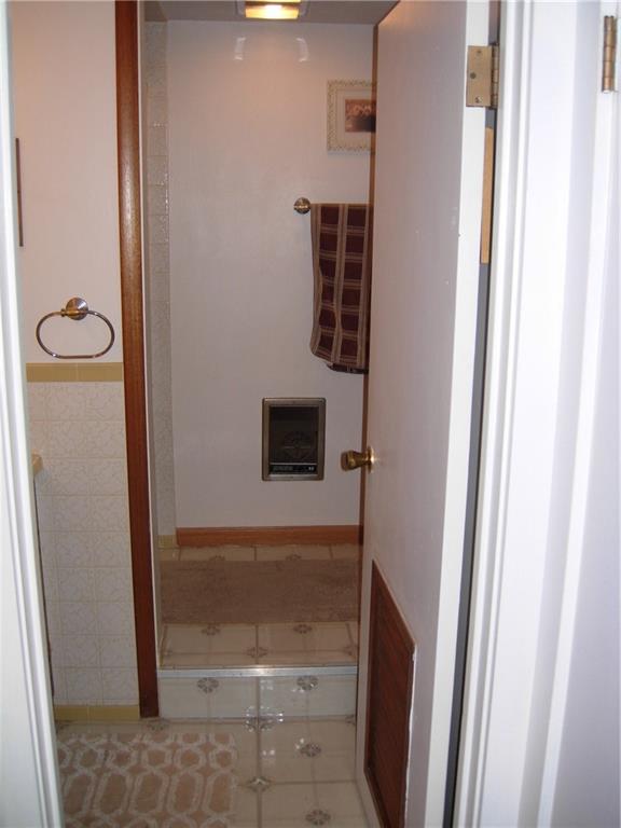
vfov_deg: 51.4
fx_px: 861
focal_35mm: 36
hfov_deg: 39.7
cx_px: 310
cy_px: 414
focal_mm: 7.5
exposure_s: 1/46.5
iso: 51
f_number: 2.7
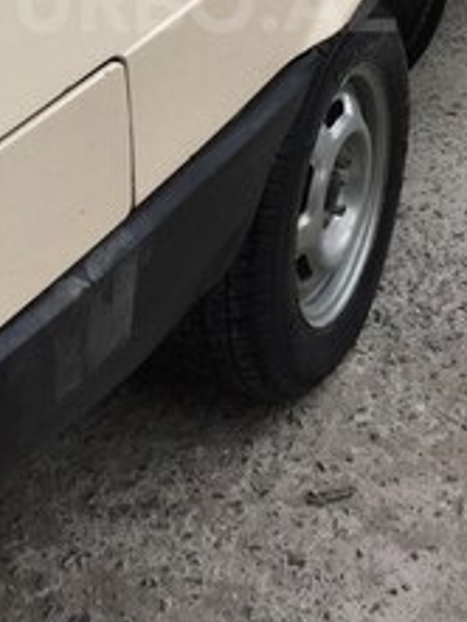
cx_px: 180
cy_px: 0
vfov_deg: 28.0
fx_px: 1168
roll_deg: +4.8
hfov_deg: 22.6
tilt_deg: -23.2
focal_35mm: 65
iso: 32
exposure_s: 1/399
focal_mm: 4.15
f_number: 2.2
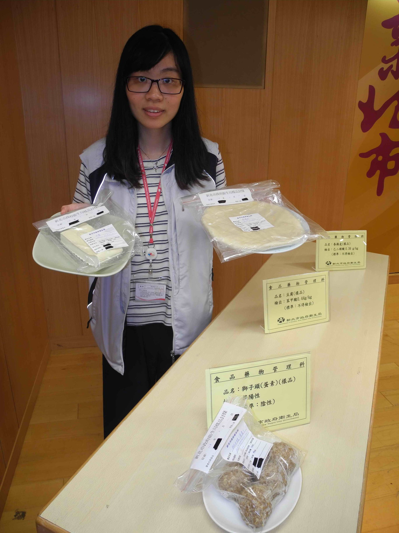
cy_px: 266
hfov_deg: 49.7
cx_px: 200
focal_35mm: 28
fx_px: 430
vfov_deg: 63.4
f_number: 2.8
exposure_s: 1/30
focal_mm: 6
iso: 100
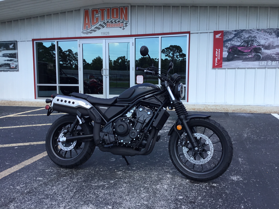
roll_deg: -0.1
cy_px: 104
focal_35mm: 31
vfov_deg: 45.4
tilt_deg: -4.3
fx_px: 250
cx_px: 140
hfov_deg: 58.4
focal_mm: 3.3
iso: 25
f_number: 2.4
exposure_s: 1/578
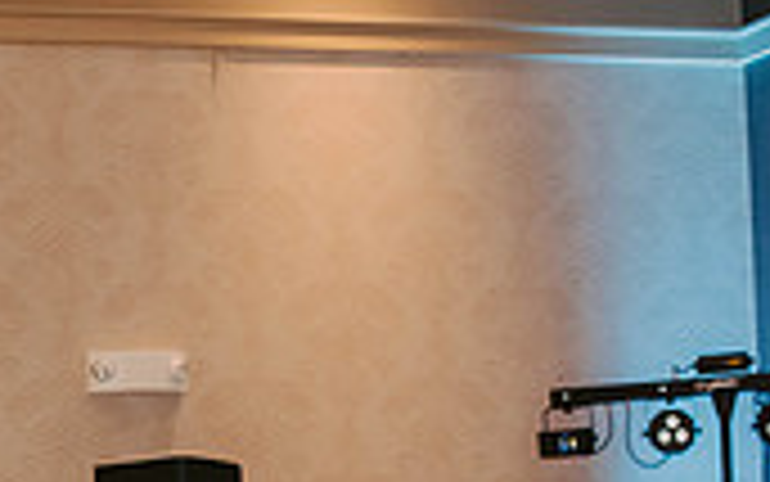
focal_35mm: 177
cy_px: 728
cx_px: -468
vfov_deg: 7.3
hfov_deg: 11.2
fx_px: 3716
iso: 800
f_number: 2.5
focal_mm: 50
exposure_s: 1/125
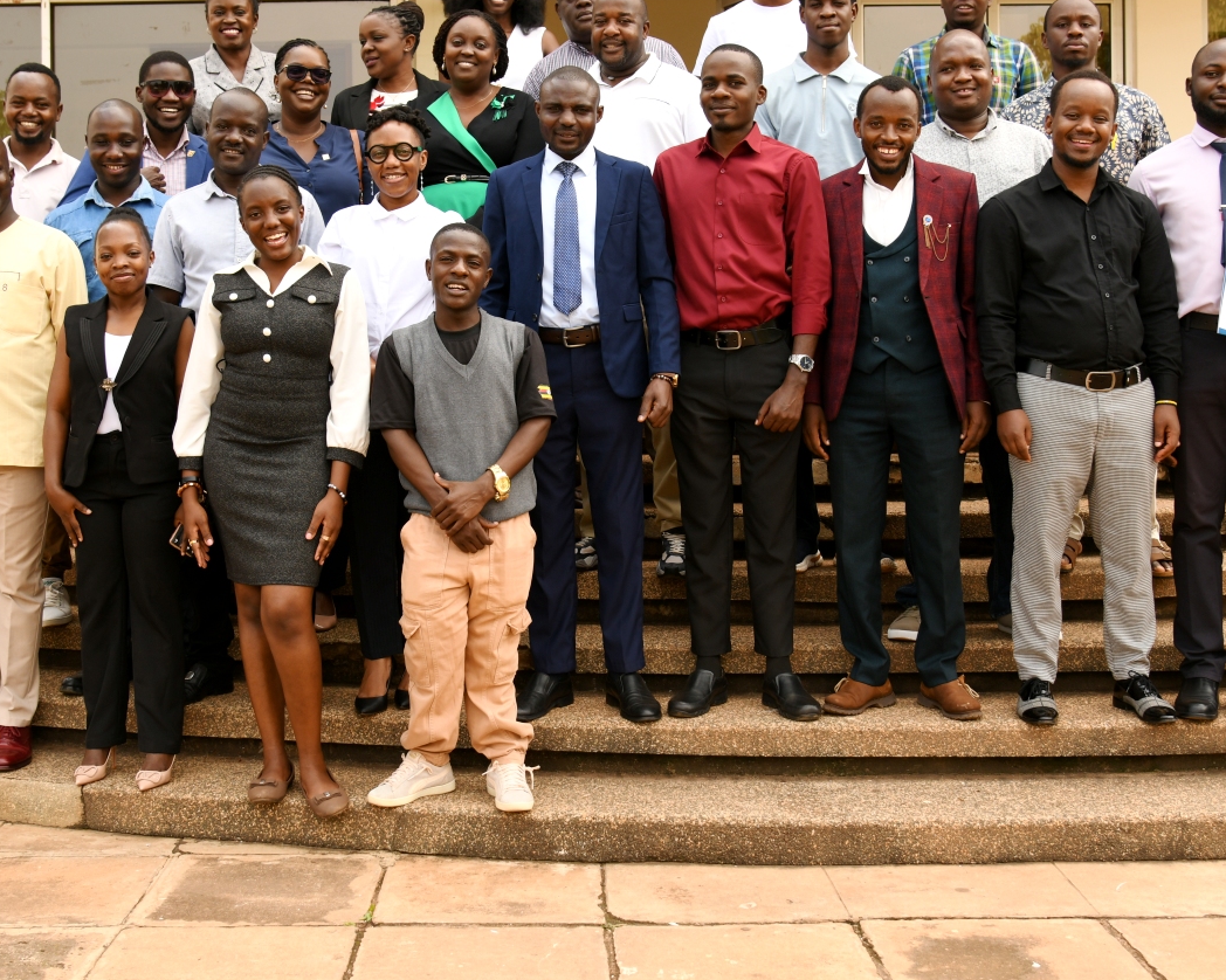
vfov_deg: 34.8
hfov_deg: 42.8
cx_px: 537
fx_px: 1560
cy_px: 431
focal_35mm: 43
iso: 200
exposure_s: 1/250
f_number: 5.6
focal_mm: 30
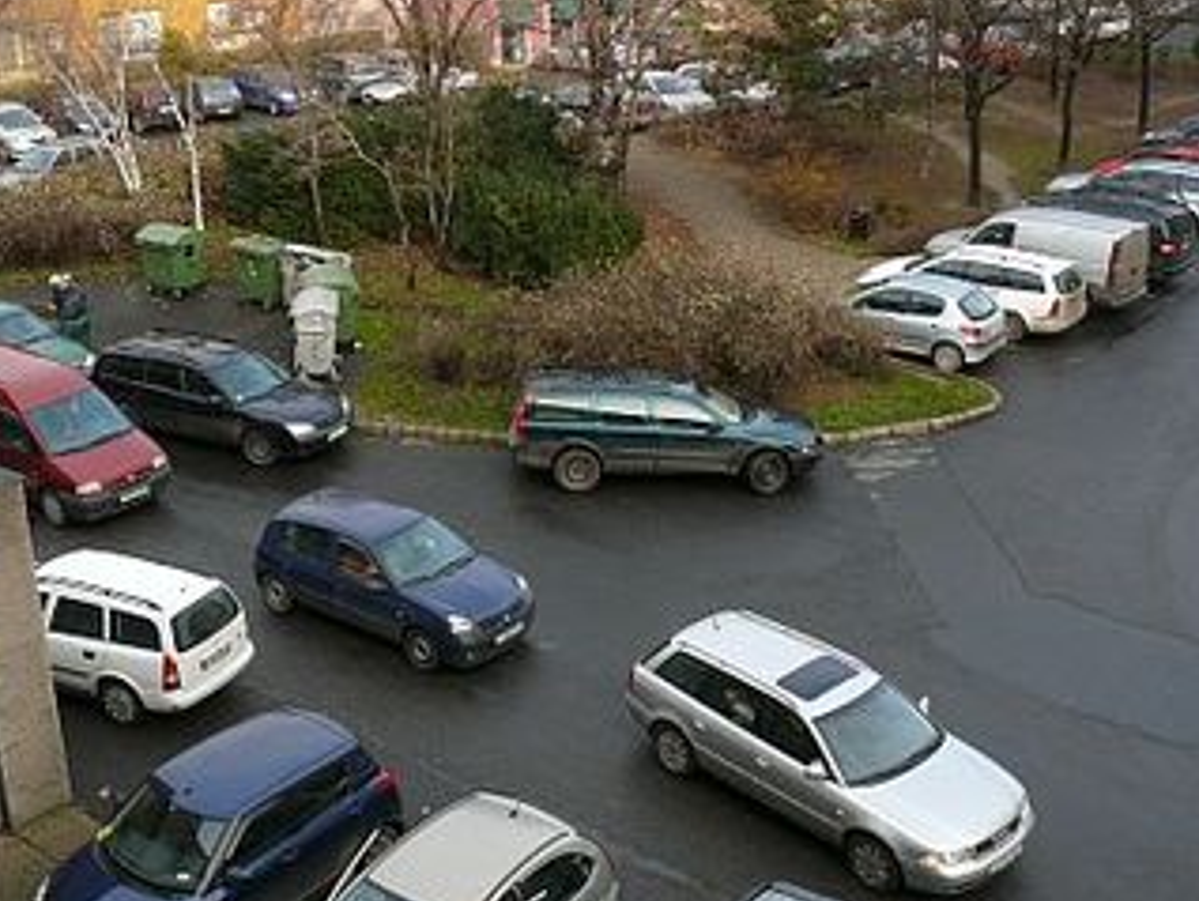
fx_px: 1525
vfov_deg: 32.8
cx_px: 449
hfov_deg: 42.6
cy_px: 535
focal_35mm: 44
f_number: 4
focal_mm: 7.4
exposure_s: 1/125
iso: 100
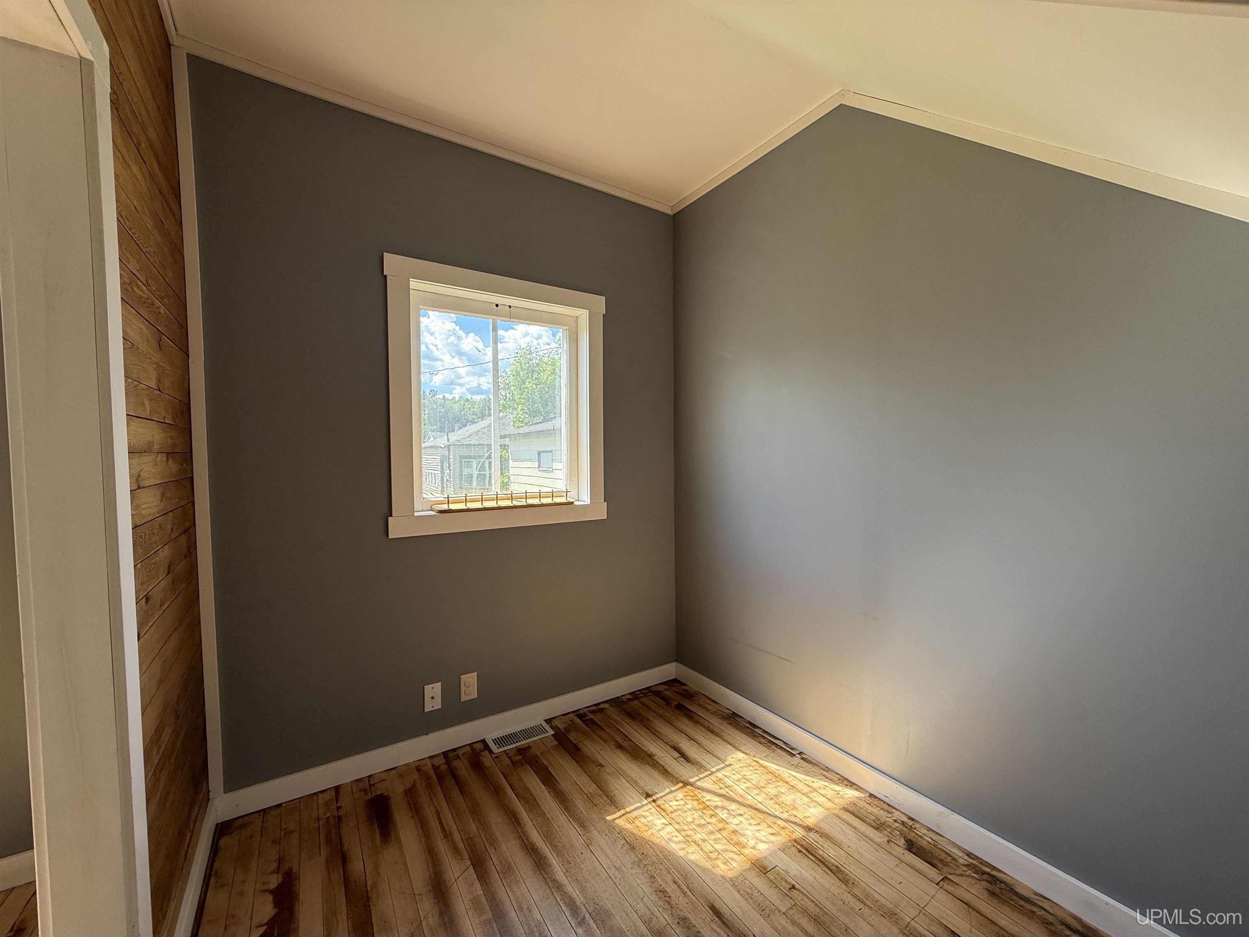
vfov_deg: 85.7
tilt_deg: -1.4
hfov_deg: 102.1
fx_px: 505
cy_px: 468
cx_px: 624
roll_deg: +0.2
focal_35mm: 14
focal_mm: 2.22
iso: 64
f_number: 2.2
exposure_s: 1/212
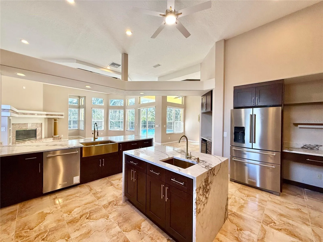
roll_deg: -1.3
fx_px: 131
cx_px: 162
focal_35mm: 14
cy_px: 121
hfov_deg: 102.1
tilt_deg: -0.2
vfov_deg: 85.7
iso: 100
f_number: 2.2
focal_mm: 2.22
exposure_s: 1/120
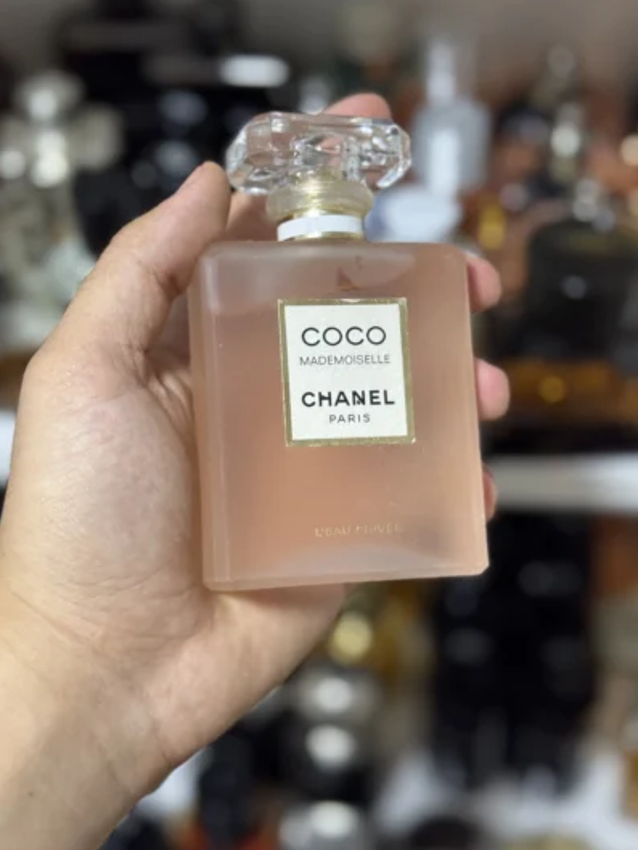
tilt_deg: -42.6
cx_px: 313
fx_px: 1277
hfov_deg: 28.0
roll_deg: +1.0
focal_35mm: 52
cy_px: 406
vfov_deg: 36.8
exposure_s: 1/50
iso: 250
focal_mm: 6.76
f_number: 1.78
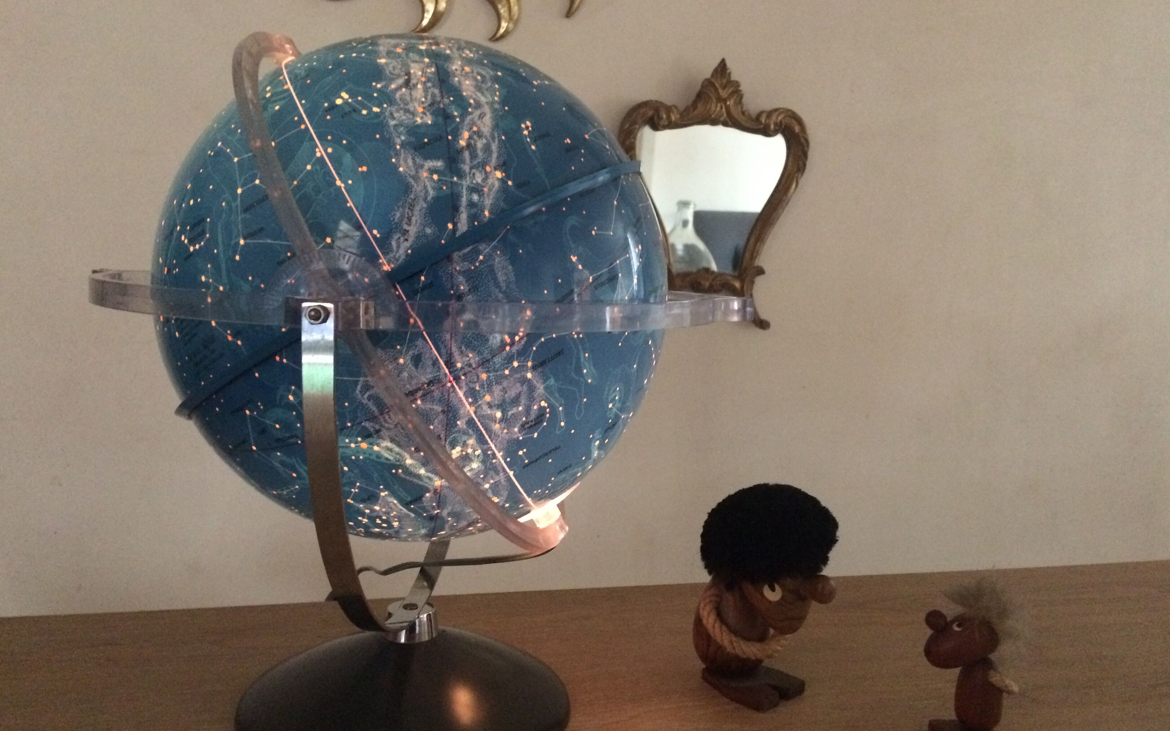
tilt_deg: -7.5
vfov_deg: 40.6
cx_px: 584
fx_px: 988
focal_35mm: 31
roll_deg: -2.4
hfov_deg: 61.2
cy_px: 379
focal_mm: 4.15
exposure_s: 1/17
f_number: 2.2
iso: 400
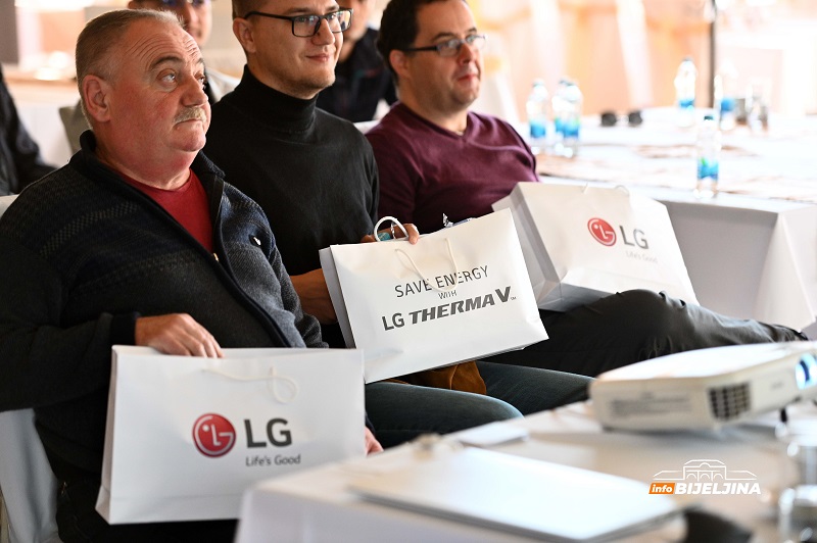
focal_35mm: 120
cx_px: 408
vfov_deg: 11.4
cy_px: 272
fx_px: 2721
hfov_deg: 17.1
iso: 2000
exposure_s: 1/160
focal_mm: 120
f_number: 2.8
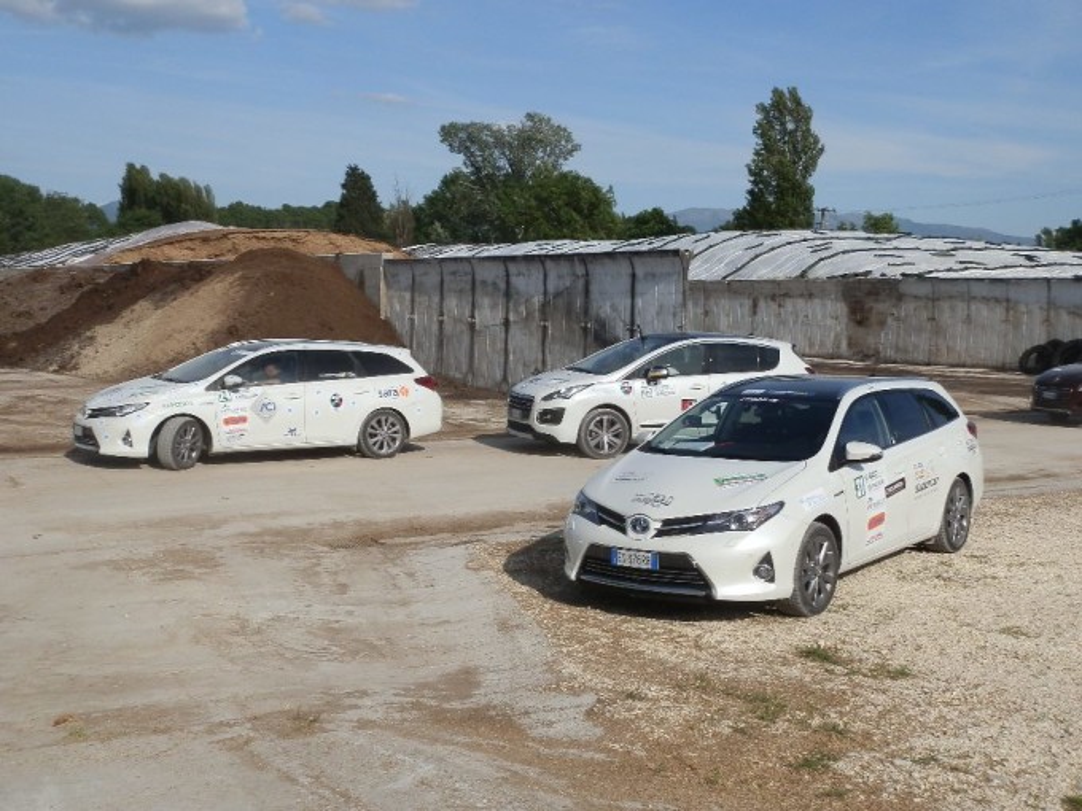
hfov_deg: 44.8
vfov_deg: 34.3
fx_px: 1313
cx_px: 541
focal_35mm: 42
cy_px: 406
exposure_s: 1/200
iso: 80
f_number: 10.4
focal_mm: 7.64
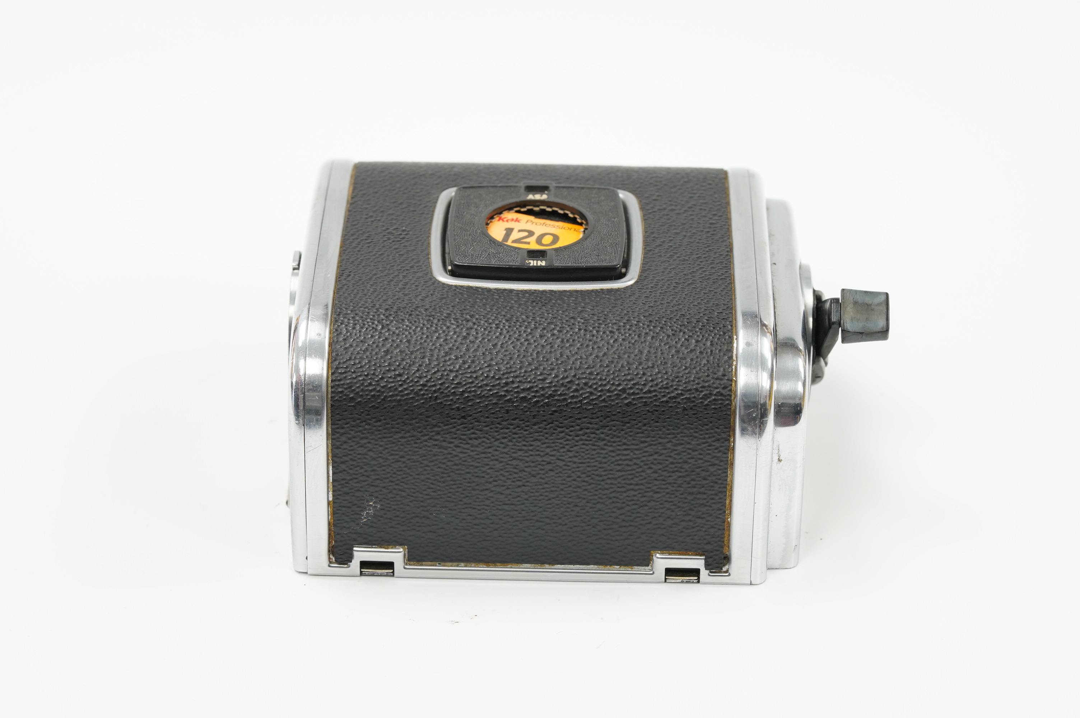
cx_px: 540
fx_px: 2698
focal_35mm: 90
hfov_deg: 22.6
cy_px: 359
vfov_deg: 15.2
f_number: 11
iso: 1000
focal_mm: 90
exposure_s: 1/10
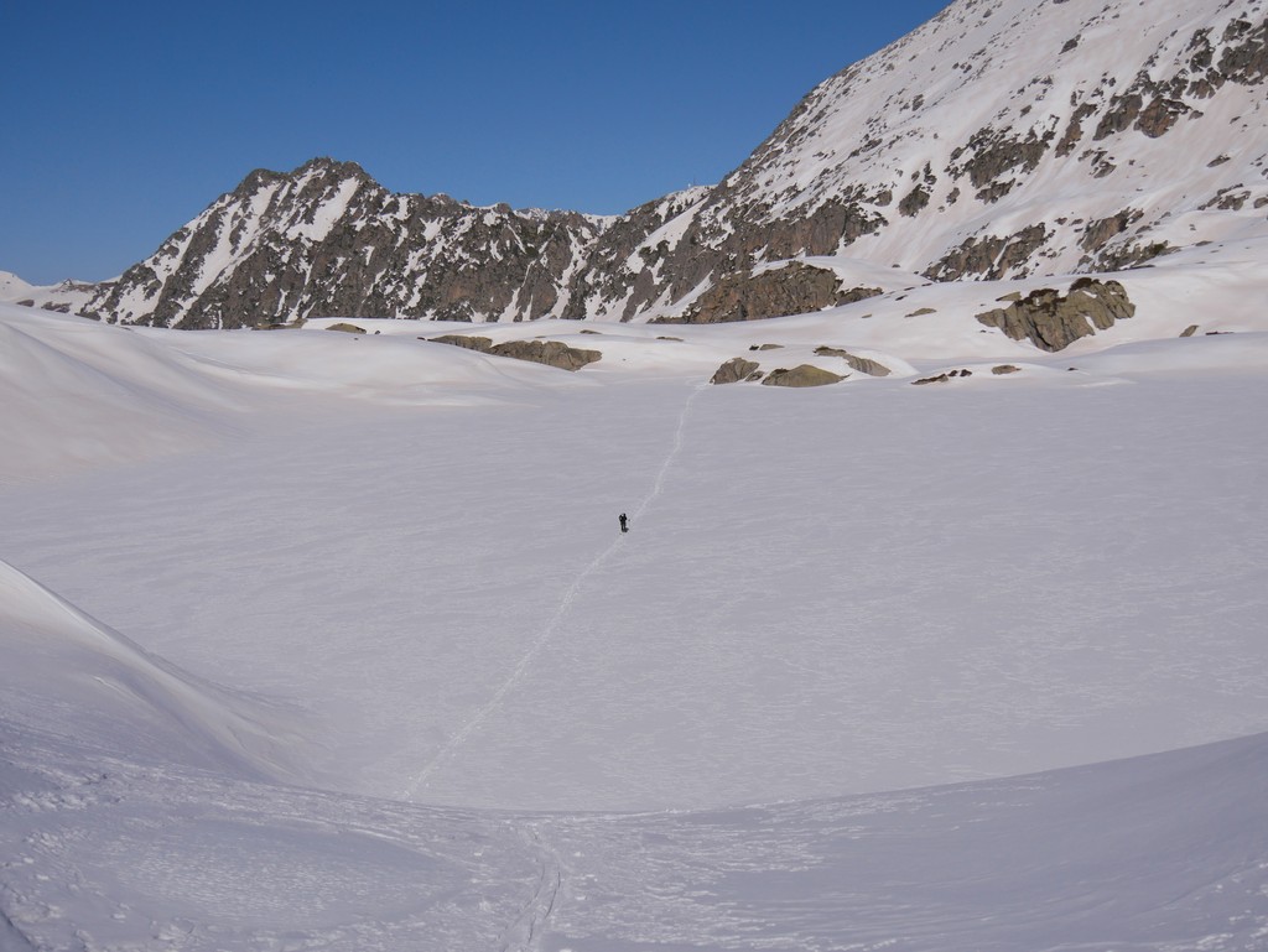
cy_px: 476
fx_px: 1539
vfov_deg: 34.4
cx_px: 634
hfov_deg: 44.8
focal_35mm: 42
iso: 200
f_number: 4
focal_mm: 21
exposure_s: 1/8000
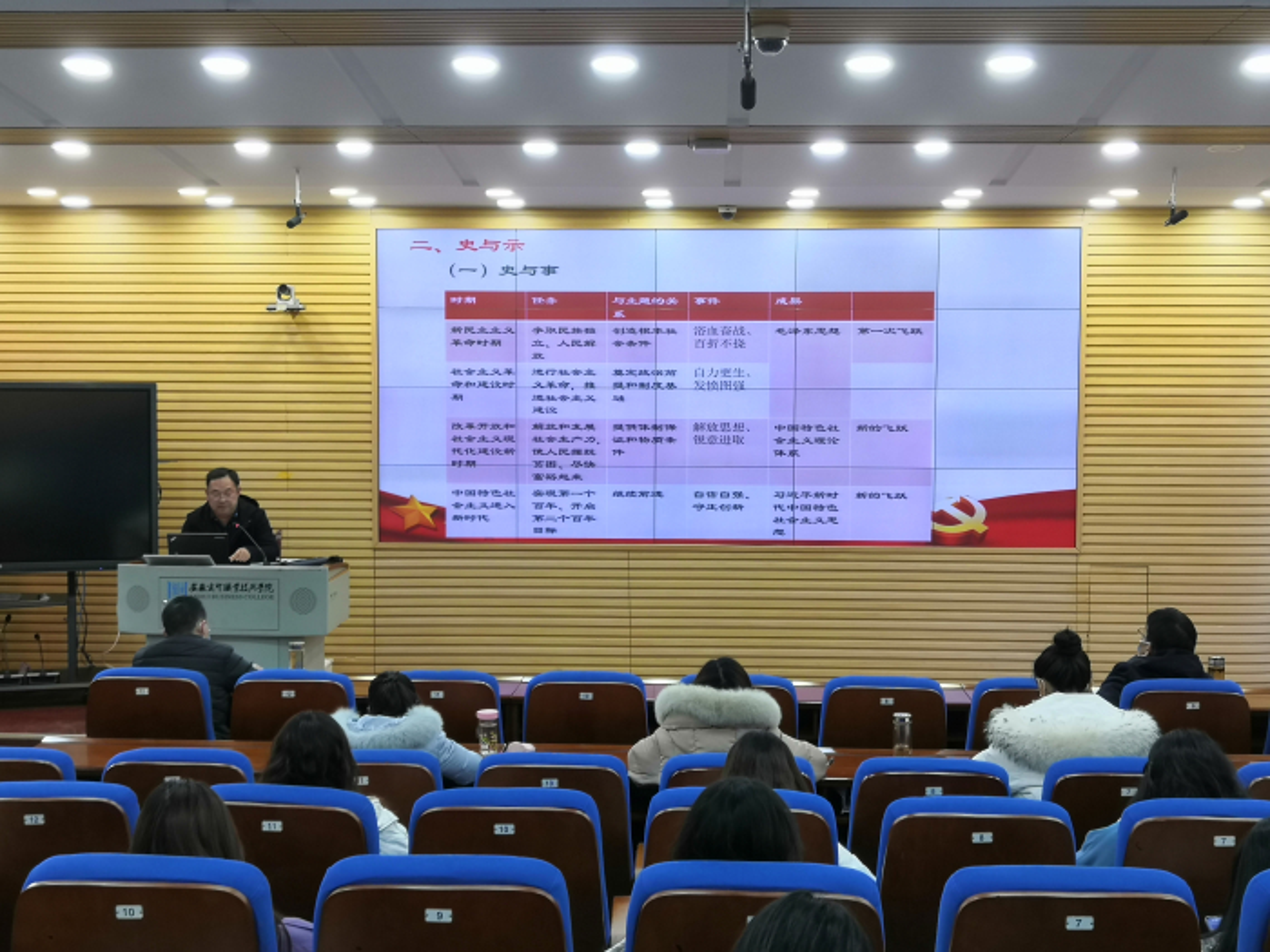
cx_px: 635
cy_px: 476
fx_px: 1651
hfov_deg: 42.1
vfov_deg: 32.2
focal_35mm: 45
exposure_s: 1/50
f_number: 1.8
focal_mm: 3.95
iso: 125
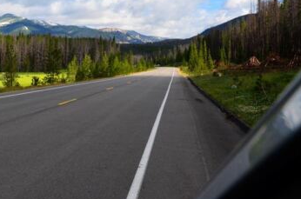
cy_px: 47
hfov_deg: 31.4
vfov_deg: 21.9
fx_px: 509
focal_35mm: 61
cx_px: 30
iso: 100
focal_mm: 22
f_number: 11
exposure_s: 1/125
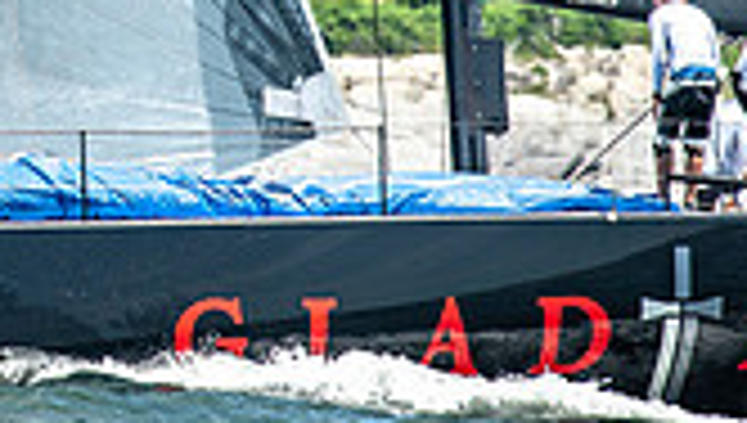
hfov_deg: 1.9
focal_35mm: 1122
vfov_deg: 1.1
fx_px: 22260
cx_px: -297
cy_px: -346
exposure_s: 1/1600
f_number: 5.6
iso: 250
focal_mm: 300
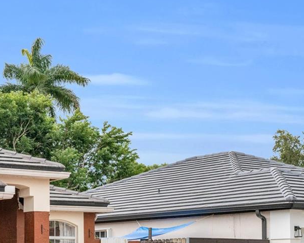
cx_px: -37
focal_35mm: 87
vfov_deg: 17.2
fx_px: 783
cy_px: 247
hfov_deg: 20.8
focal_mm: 35
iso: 640
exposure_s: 1/4000
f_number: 9
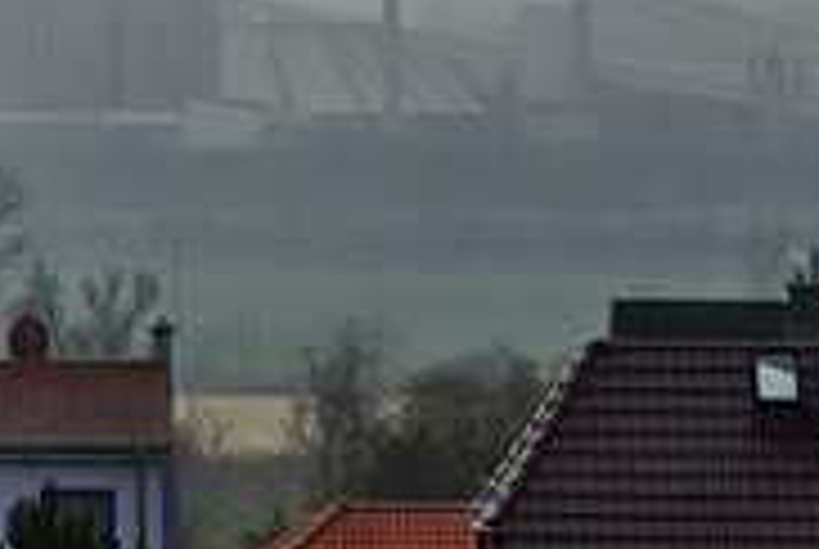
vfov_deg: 3.4
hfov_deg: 5.1
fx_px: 9001
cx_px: -878
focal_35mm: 395
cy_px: -1166
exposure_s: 1/2000
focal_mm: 40
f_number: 8
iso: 200
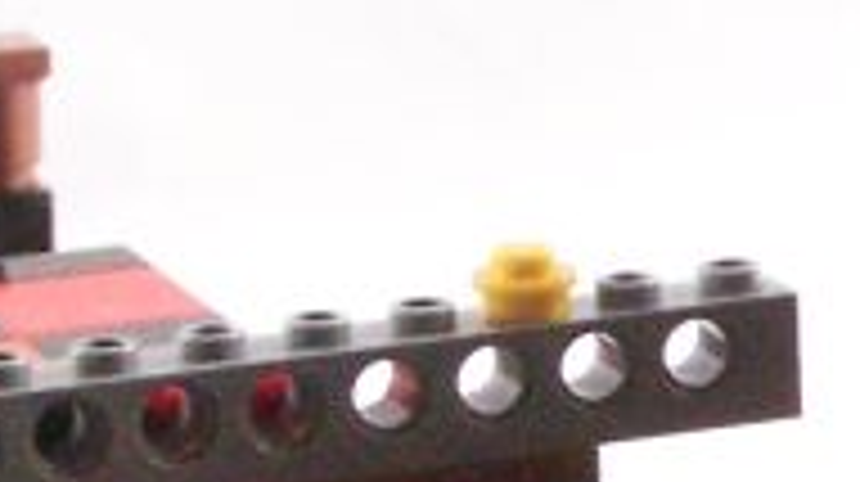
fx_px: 6789
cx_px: 977
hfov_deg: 7.2
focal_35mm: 298
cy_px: 392
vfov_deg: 4.1
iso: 400
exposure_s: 1/45
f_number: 4
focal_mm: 8.5
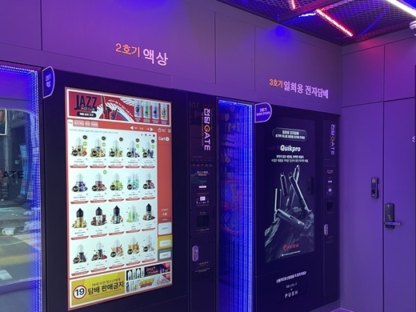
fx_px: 385
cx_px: 226
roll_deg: +0.7
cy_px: 186
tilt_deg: -1.9
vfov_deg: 43.9
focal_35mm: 32
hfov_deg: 56.7
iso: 100
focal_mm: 4.2
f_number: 1.6
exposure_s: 1/60
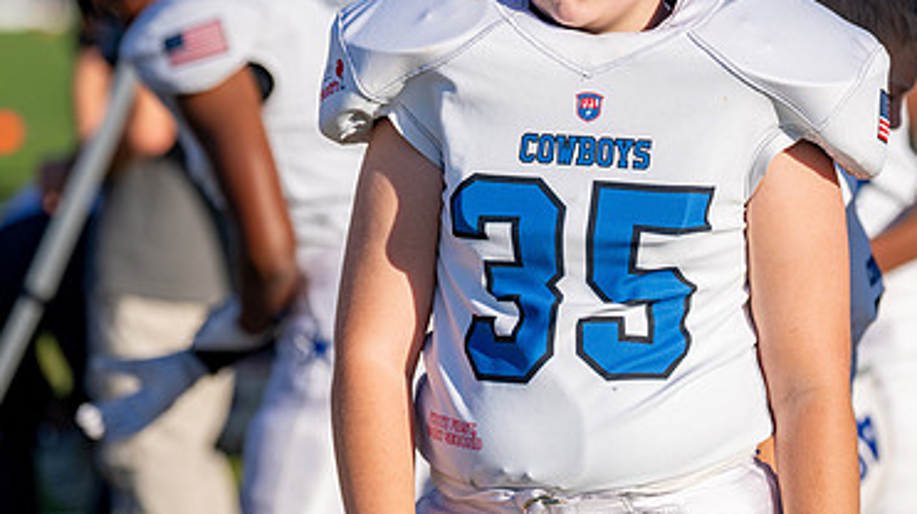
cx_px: 586
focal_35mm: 212
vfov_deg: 5.7
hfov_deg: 10.2
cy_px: 182
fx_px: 5151
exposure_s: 1/4000
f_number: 2.8
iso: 125
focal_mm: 115
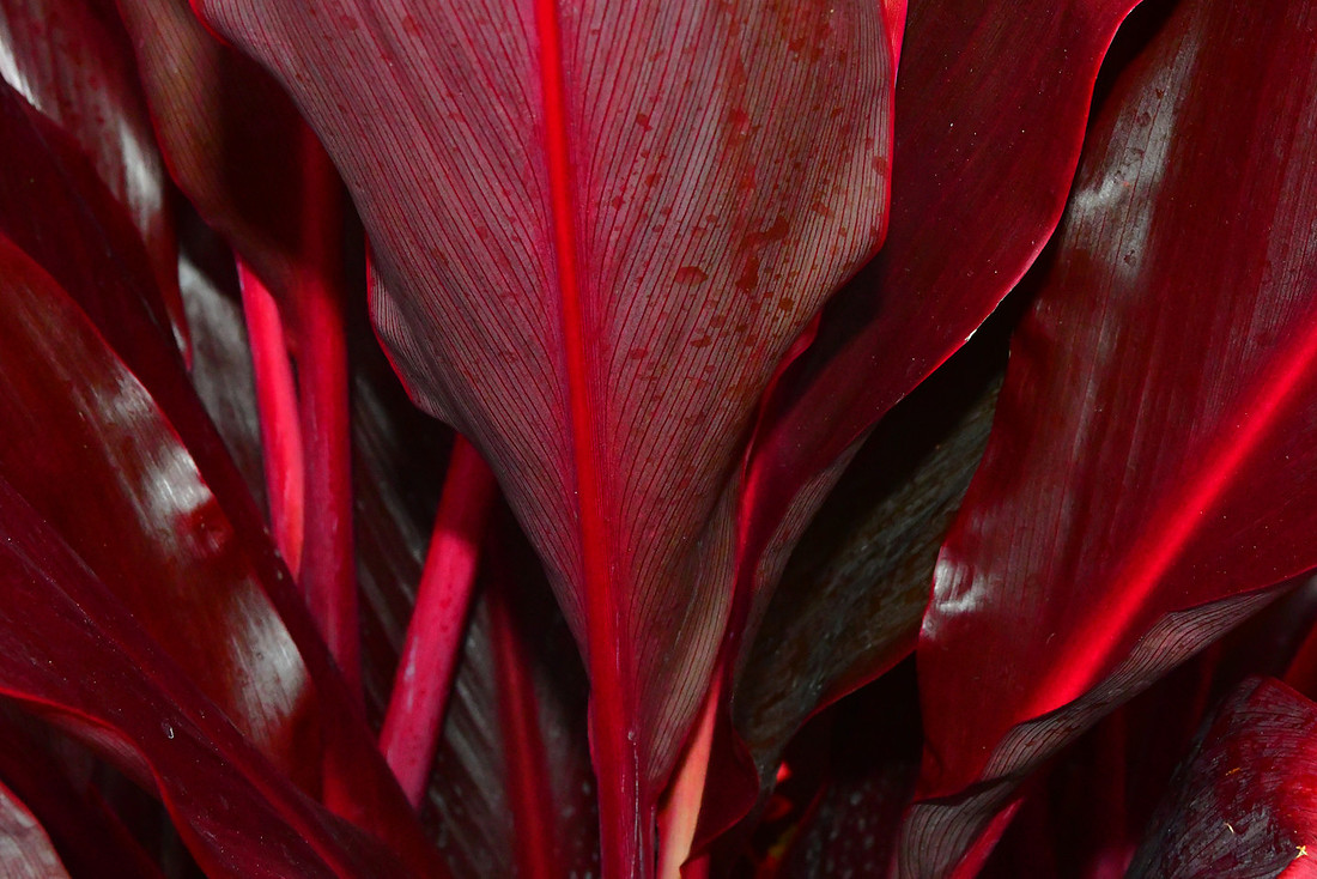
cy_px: 440
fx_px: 3000
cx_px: 658
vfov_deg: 16.7
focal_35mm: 82
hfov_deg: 24.8
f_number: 16
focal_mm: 55
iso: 6400
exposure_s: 1/100
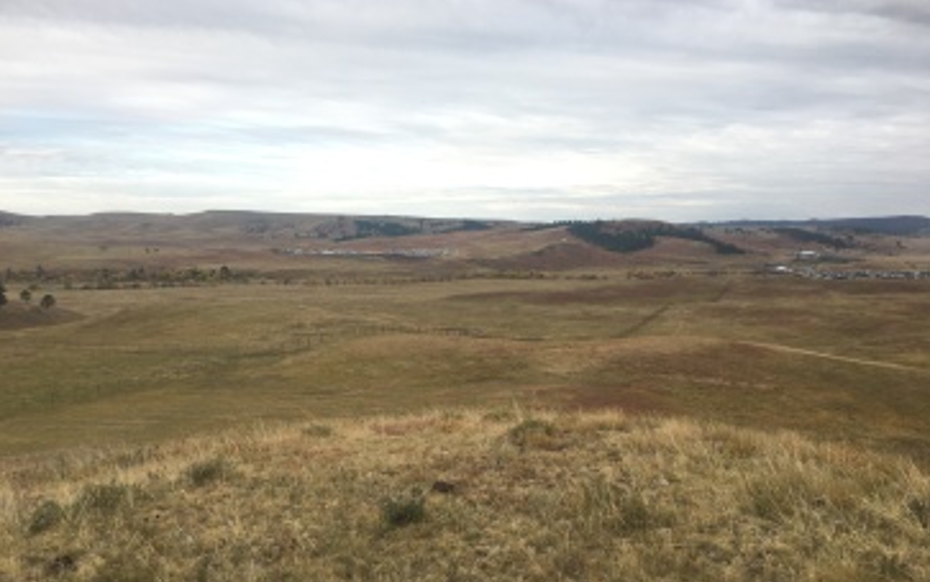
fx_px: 786
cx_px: 464
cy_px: 326
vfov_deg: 40.5
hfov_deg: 61.2
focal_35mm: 31
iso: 25
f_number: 2.2
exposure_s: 1/215
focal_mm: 4.15
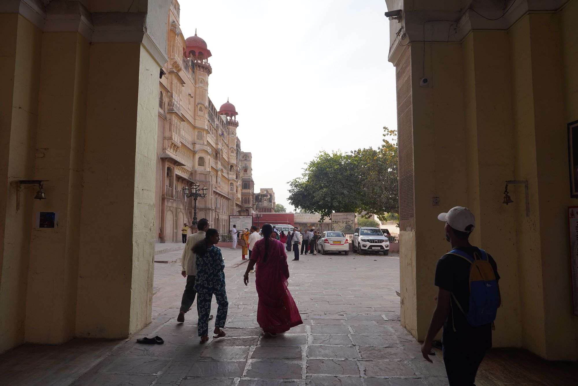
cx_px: 289
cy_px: 193
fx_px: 385
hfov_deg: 73.7
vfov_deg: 53.1
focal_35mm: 24
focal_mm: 24
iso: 100
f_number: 11
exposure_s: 1/100
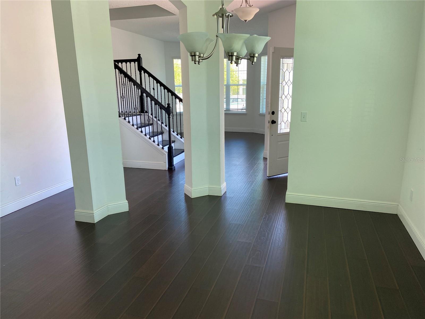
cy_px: 160
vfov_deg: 53.1
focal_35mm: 26
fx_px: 319
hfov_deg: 67.3
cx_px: 212
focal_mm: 4.25
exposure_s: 1/121
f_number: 1.8
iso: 100
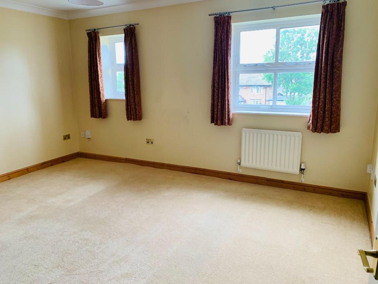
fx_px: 284
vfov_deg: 53.1
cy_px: 142
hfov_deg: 67.3
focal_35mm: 26
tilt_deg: -13.9
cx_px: 189
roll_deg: +1.4
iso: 100
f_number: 1.8
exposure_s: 1/83
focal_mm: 4.25
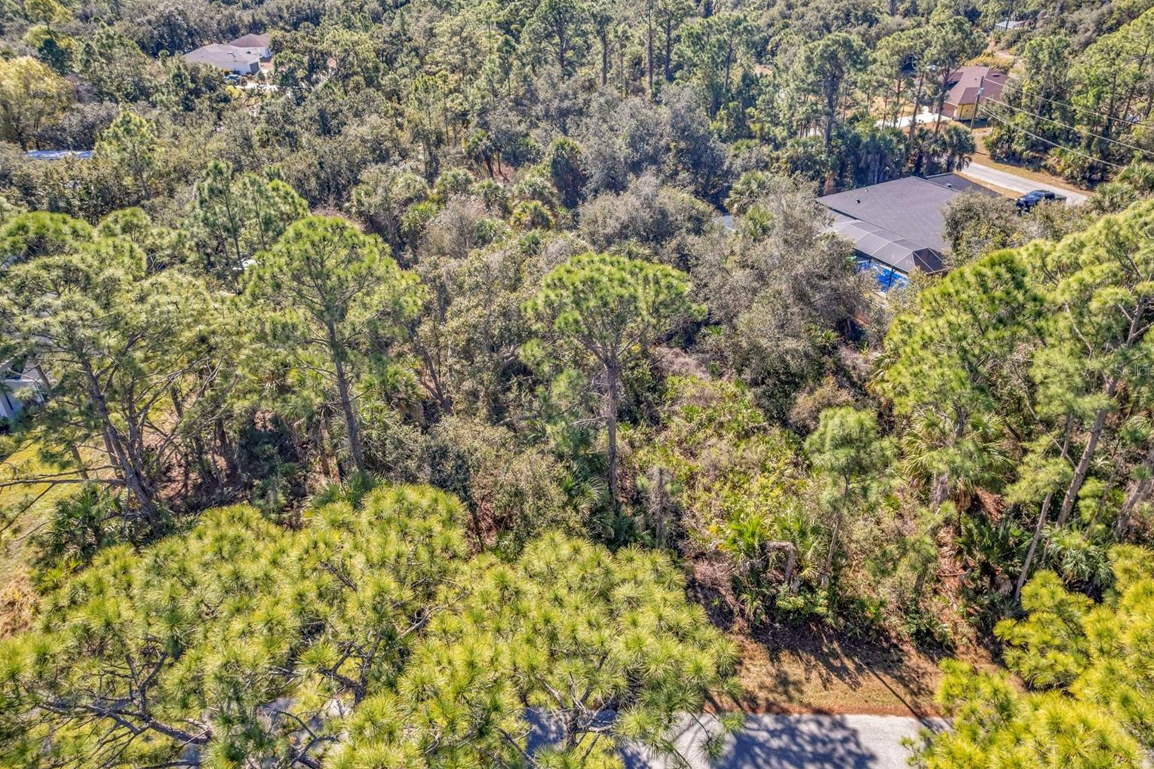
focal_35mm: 23
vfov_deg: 55.1
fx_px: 737
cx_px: 578
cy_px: 370
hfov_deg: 76.1
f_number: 2.8
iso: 100
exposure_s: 1/500
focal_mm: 8.38
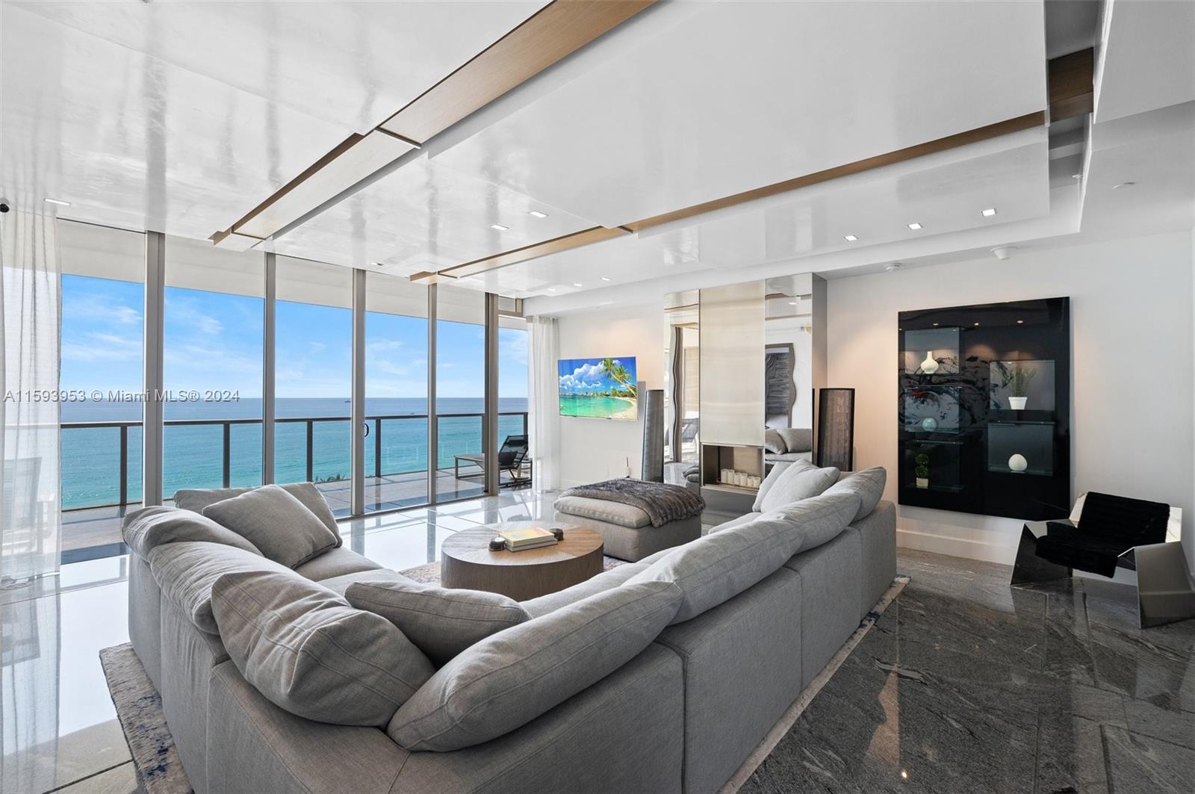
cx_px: 598
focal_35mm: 16
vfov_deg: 73.6
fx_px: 531
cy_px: 397
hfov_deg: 96.8
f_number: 8
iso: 200
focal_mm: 16
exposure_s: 1/25
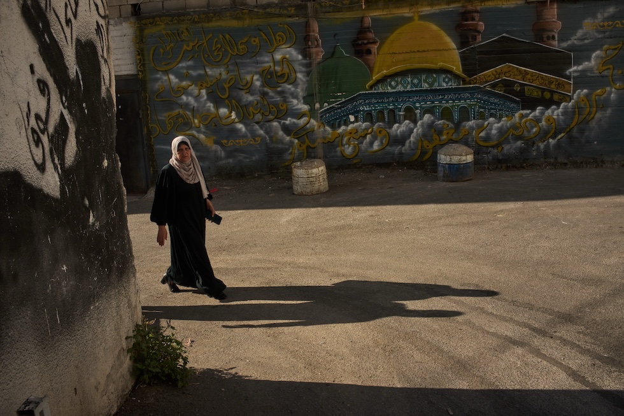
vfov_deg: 37.8
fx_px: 607
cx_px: 312
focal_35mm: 35
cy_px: 208
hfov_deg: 54.4
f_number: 16
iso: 800
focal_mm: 35
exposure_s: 1/800
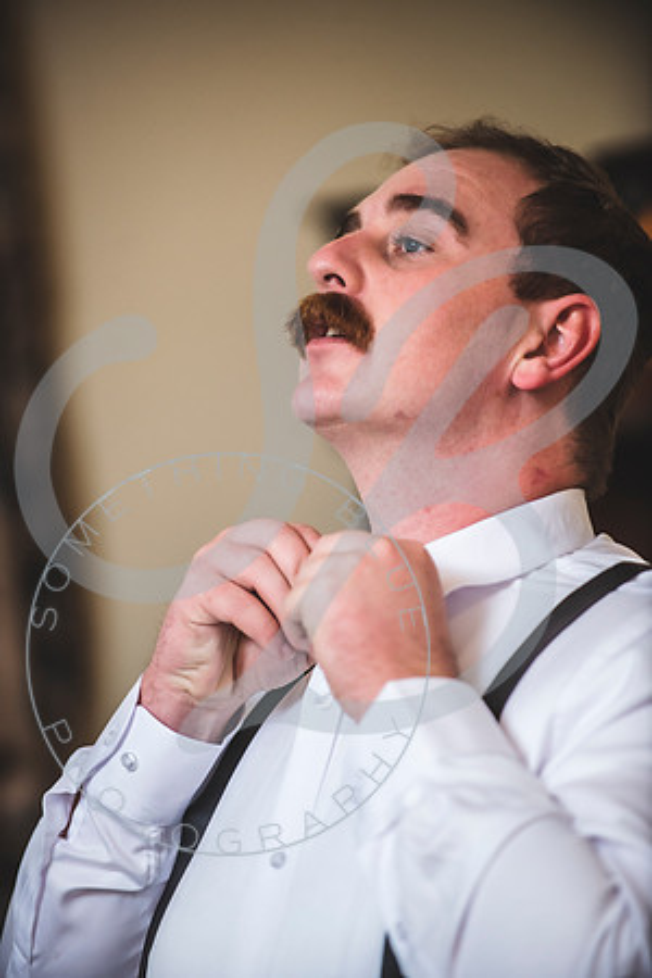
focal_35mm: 200
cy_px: 489
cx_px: 326
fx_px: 5433
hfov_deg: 6.9
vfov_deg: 10.3
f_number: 2.8
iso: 1000
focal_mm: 200
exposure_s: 1/160
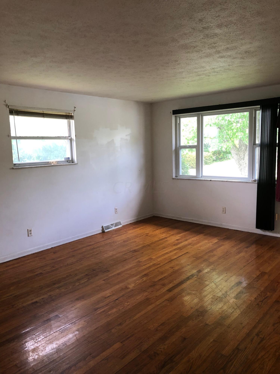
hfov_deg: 49.7
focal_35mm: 28
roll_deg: +1.4
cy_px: 187
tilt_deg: -5.9
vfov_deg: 63.4
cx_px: 140
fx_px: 302
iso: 25
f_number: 1.8
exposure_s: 1/30
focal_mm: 3.99
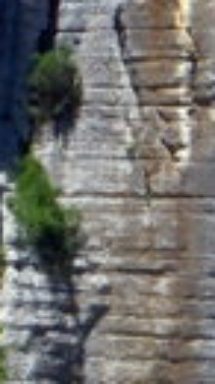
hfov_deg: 3.5
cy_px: 458
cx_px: 568
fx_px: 3471
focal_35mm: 342
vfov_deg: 6.3
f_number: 6.8
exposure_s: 1/100
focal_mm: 9
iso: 64
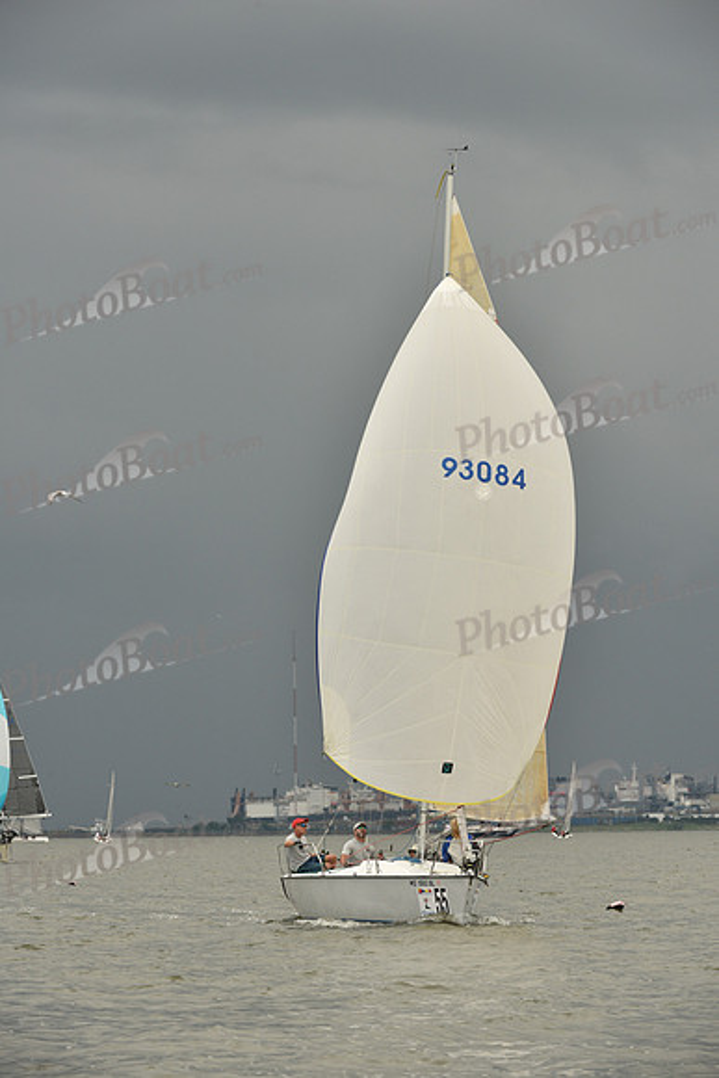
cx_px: 360
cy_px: 539
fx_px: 6586
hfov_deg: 6.2
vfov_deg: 9.4
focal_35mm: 220
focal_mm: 220
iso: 400
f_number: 9
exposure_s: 1/1000
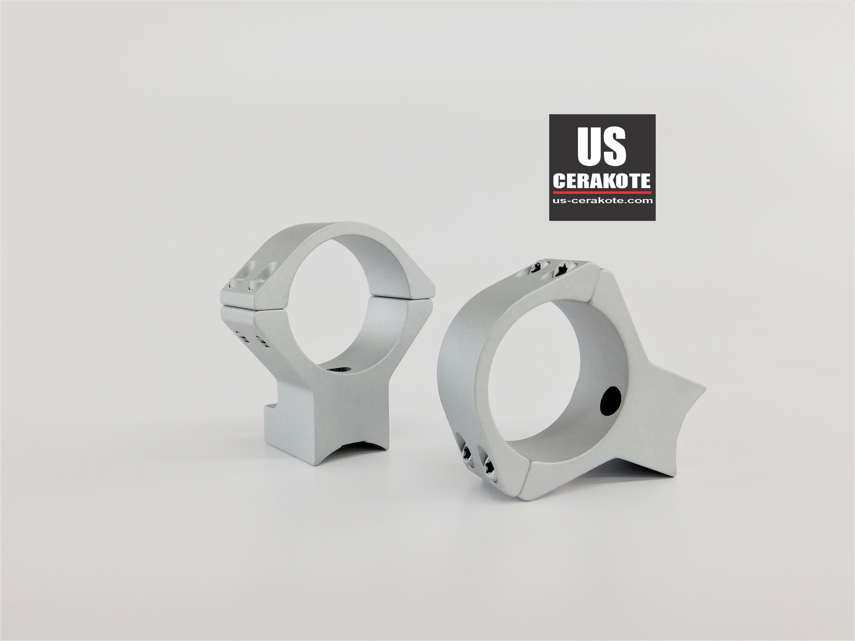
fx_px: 741
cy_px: 320
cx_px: 428
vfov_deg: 46.8
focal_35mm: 30
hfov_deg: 60.0
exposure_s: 1/50
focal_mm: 5.3
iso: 125
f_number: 3.2
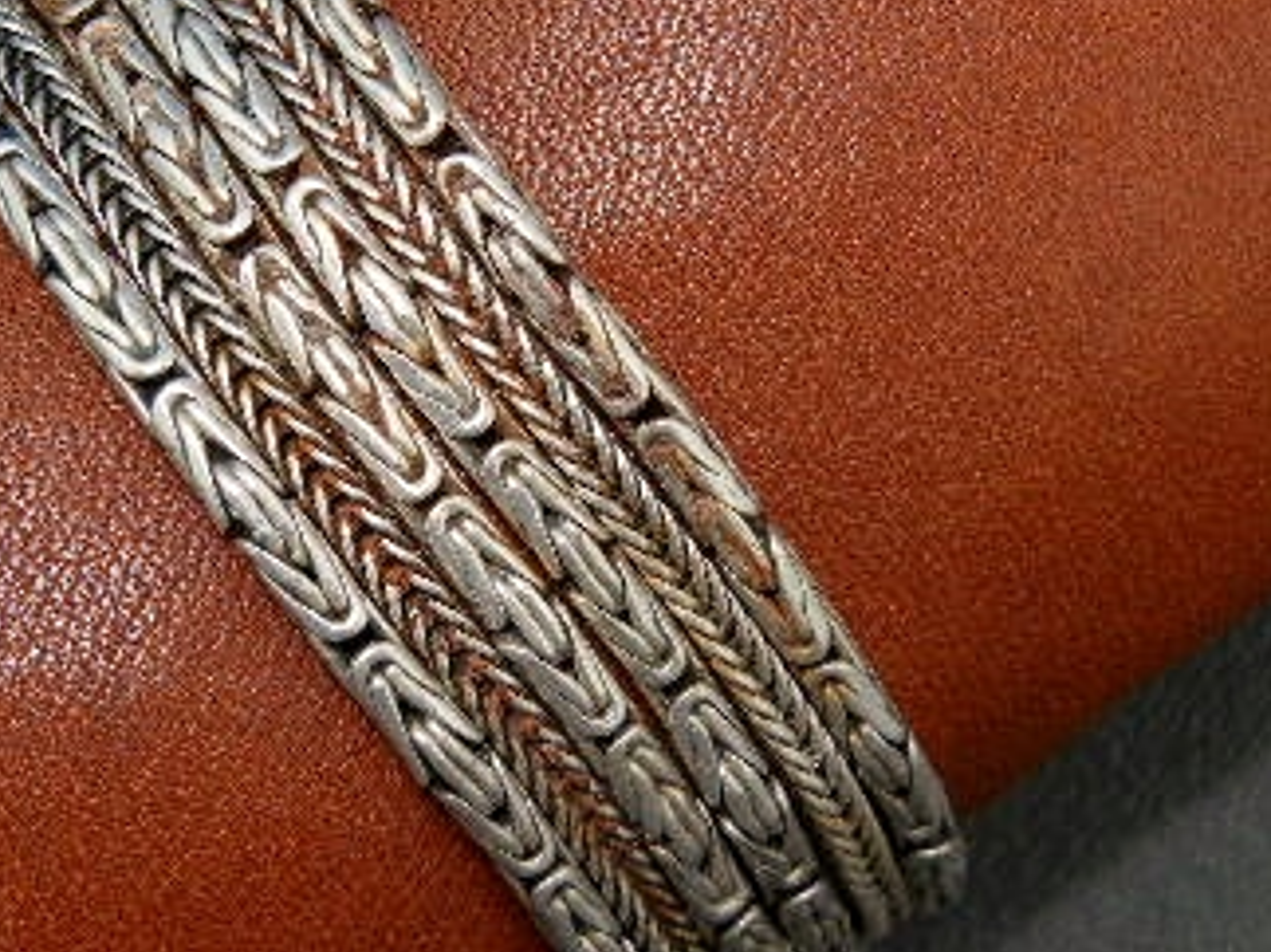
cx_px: 472
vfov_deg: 12.6
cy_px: 354
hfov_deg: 16.8
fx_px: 4294
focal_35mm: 117
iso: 253
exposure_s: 1/30
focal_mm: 10.6
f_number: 4
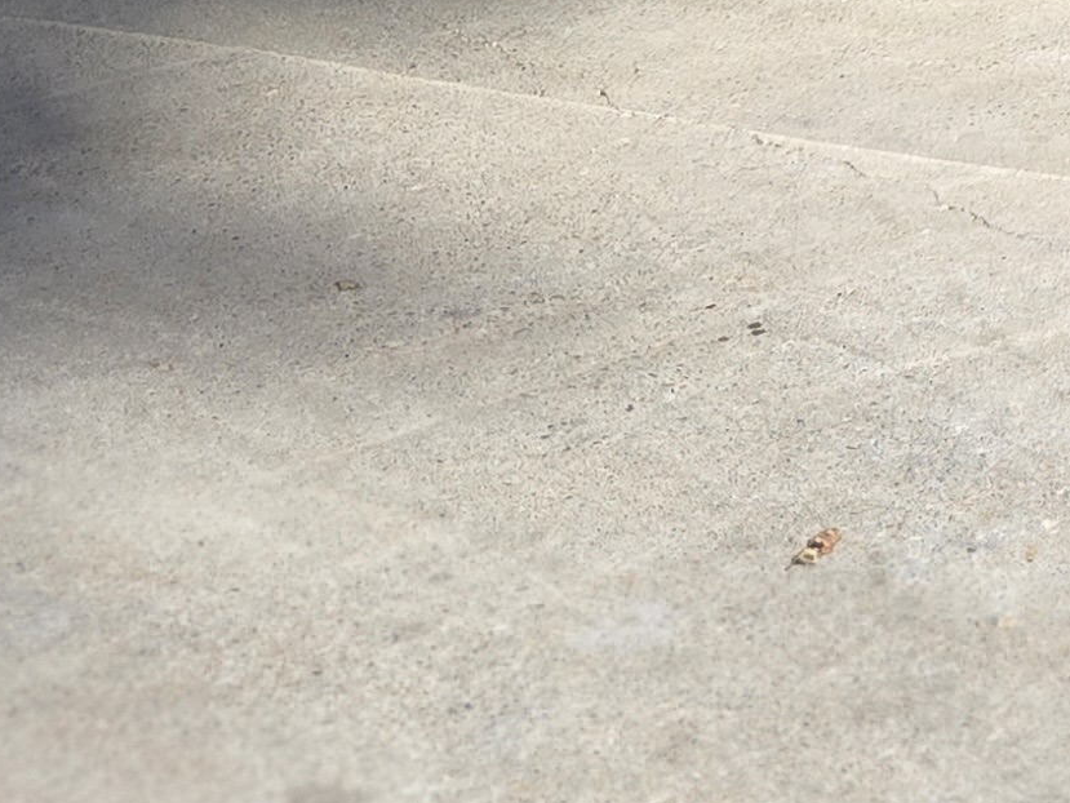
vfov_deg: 12.3
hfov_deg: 15.8
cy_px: -599
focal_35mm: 111
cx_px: 1761
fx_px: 3432
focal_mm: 5.4
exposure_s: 1/1332
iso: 25
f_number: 1.8
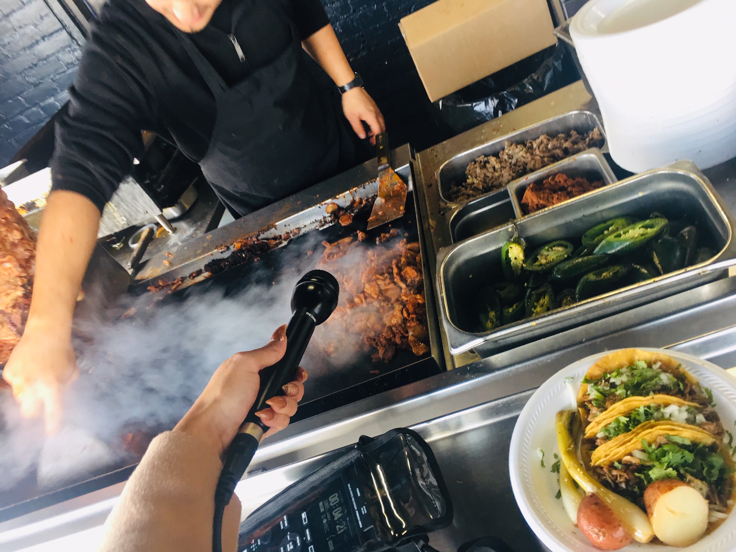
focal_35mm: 29
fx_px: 617
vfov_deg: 48.2
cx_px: 368
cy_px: 276
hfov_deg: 61.7
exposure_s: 1/15
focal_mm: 4.15
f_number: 2.2
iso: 25
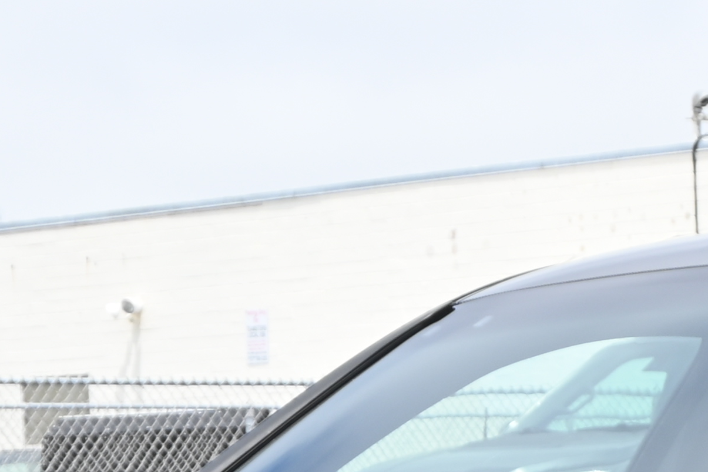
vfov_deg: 6.4
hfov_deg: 9.8
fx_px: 4090
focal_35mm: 208
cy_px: 1032
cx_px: 632
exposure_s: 1/200
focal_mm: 30
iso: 100
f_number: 9
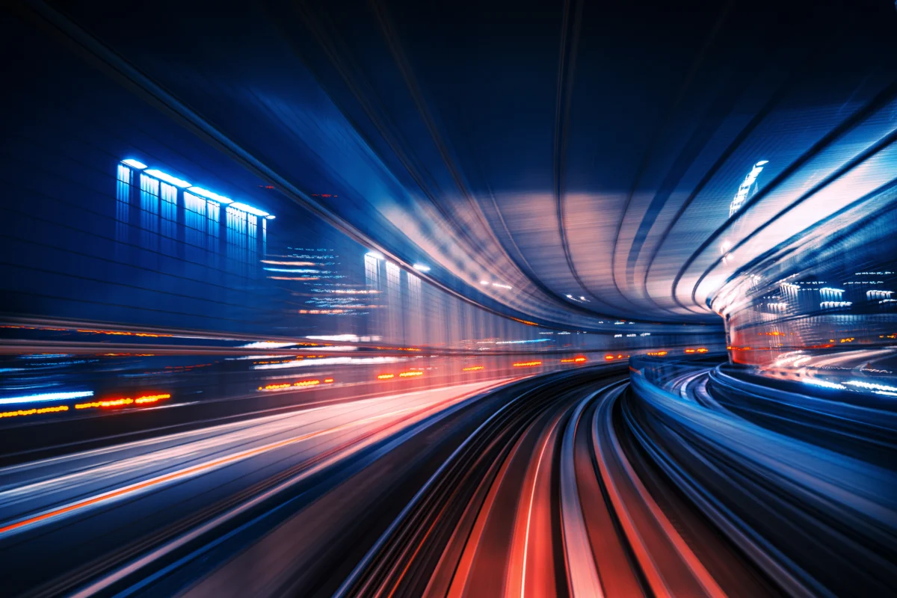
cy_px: 299
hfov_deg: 71.5
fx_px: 623
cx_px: 448
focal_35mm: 25
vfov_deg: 51.3
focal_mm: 25
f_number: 7.1
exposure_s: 1/1.67
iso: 1600
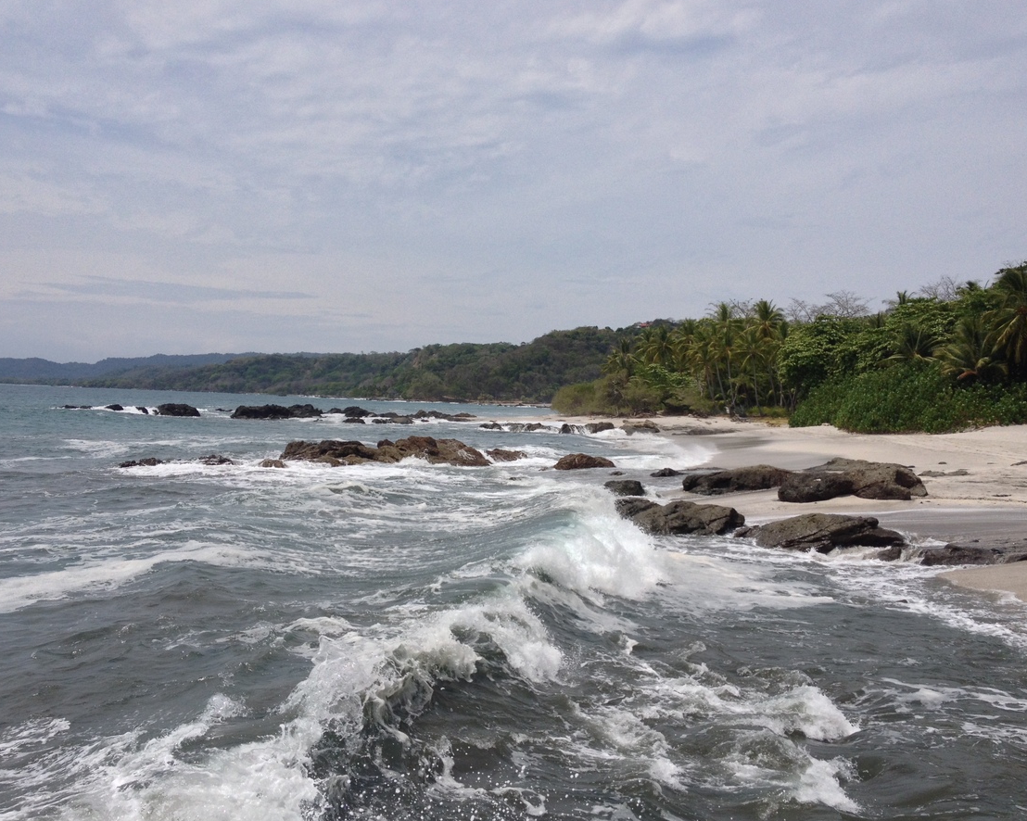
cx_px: 529
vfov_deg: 40.1
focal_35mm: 37
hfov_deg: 49.1
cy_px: 410
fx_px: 1124
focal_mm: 4.28
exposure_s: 1/3460
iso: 50
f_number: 2.4
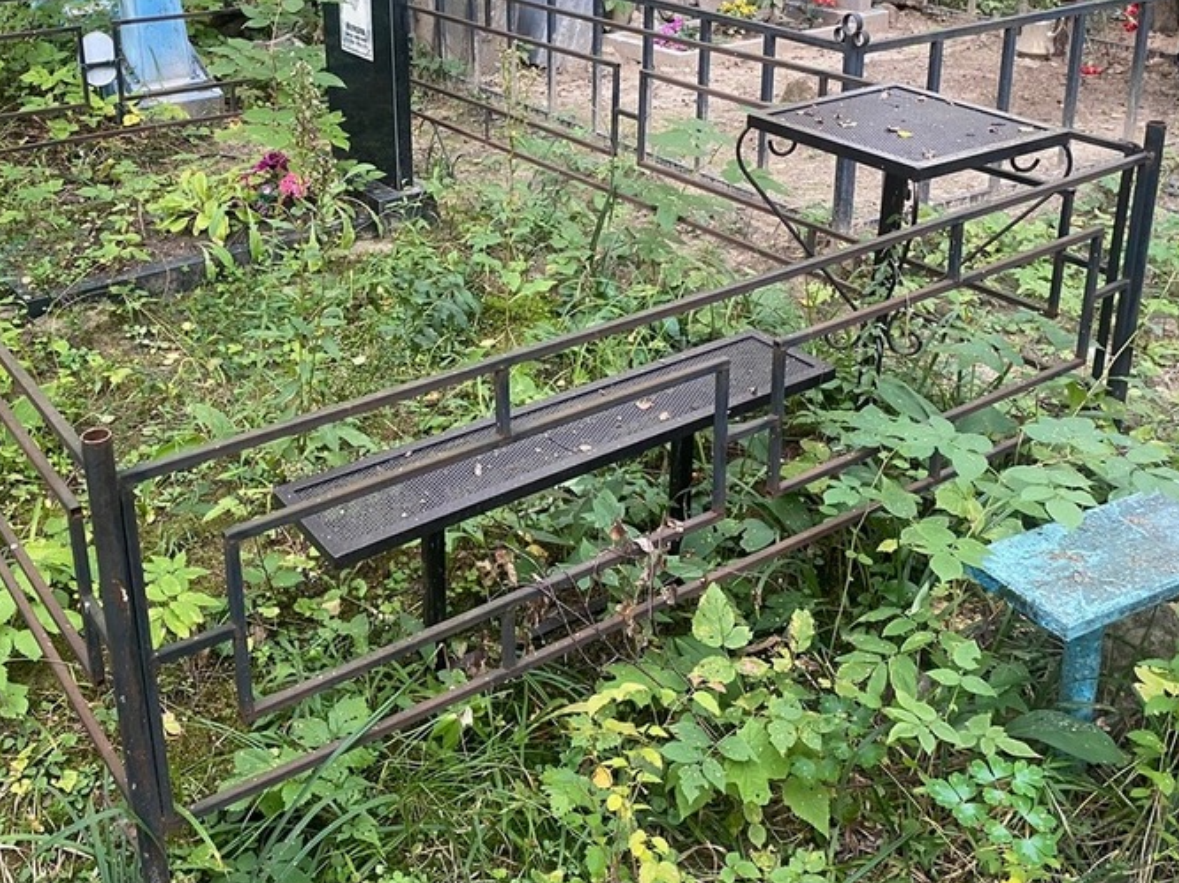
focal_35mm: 40
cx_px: 434
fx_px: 1362
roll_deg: +0.8
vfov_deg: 35.5
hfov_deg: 46.4
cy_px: 269
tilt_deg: -15.8
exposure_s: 1/77
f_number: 1.8
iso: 125
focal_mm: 4.25
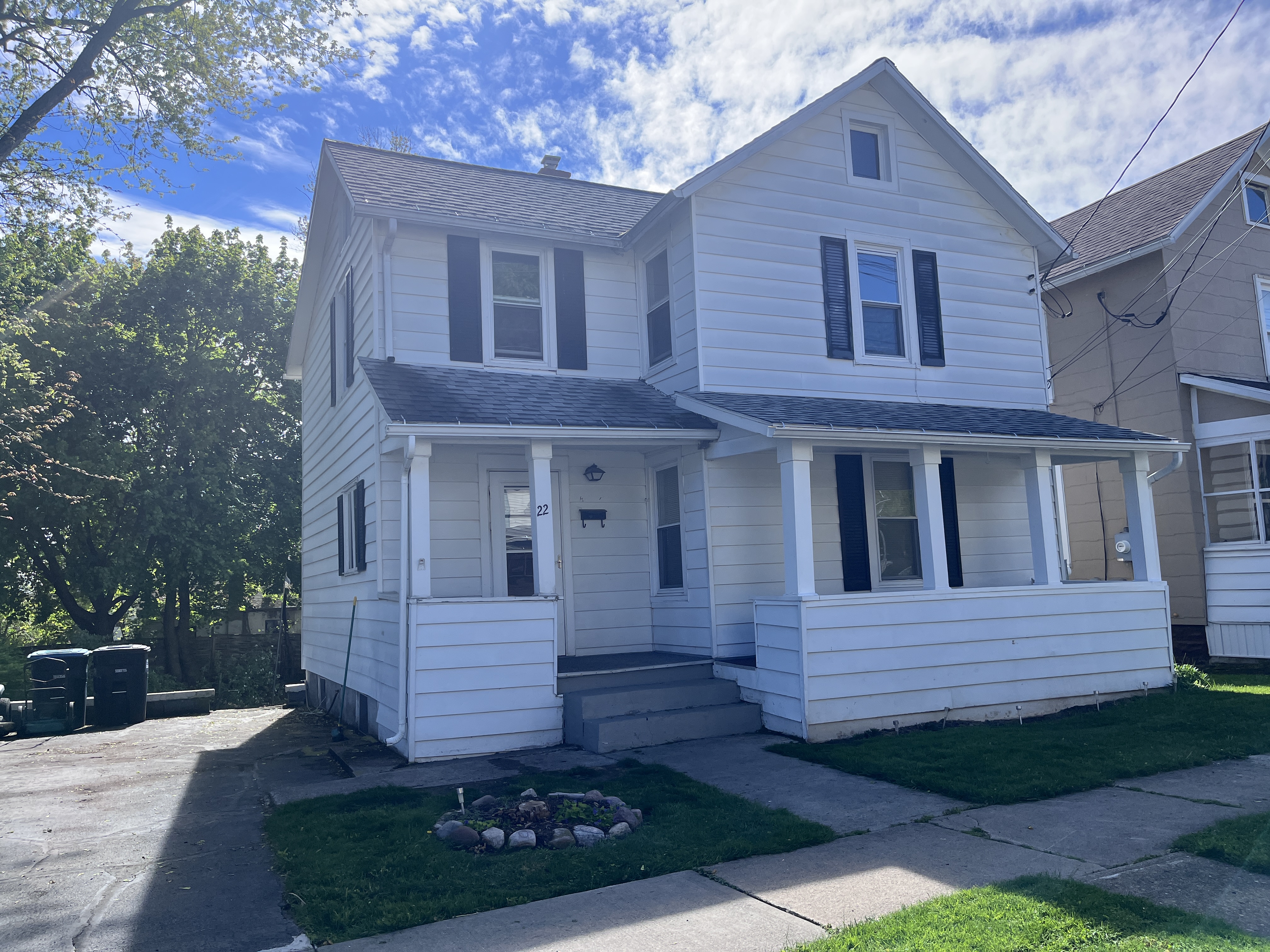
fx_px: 954
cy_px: 476
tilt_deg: +6.2
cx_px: 635
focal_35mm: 26
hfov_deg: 67.3
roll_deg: +1.8
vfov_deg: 53.1
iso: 50
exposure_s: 1/2632
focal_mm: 5.1
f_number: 1.6
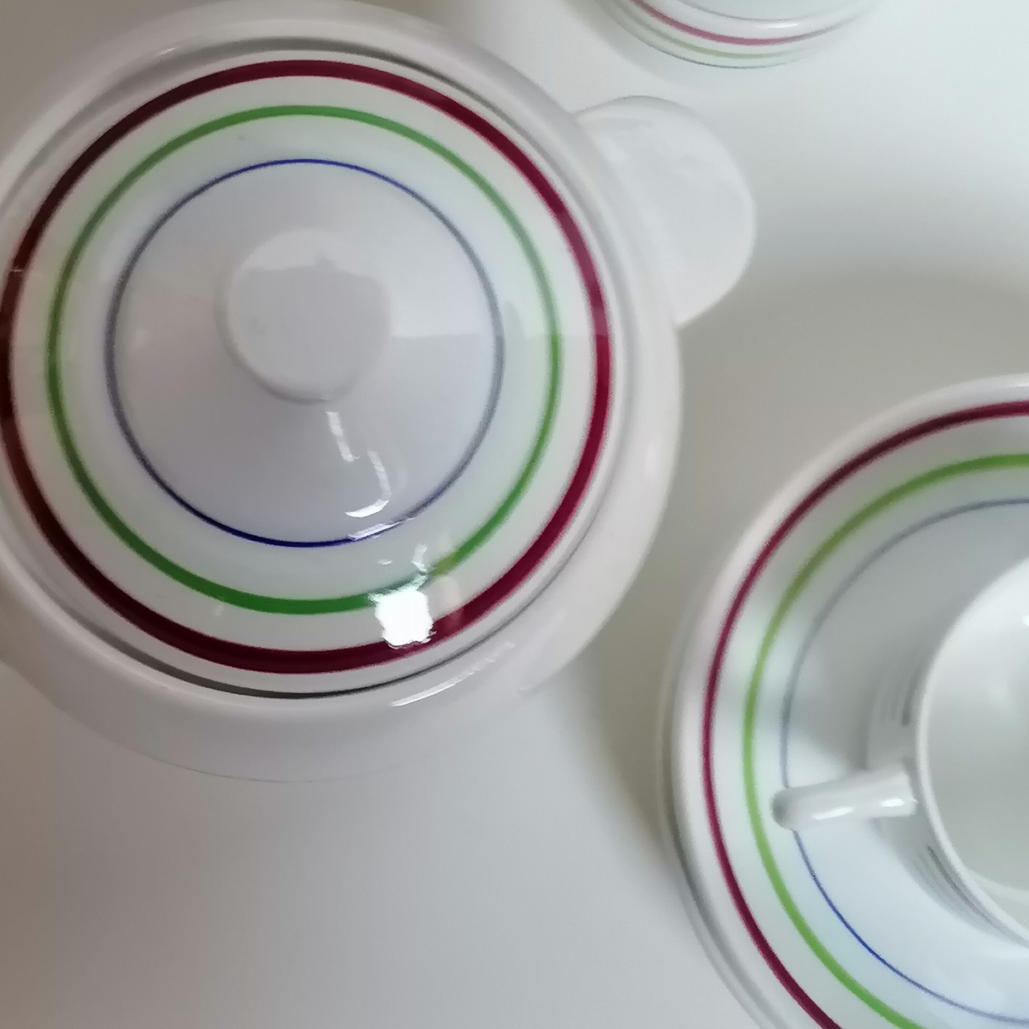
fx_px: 2152
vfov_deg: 26.9
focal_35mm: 64
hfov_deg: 26.9
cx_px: 447
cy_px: 515
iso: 320
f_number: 1.8
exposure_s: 1/30
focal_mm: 4.75
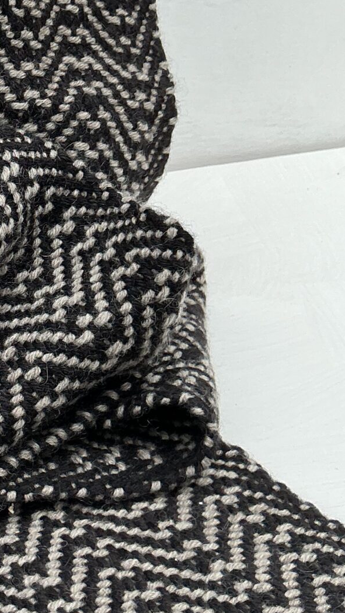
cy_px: 149
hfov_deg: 14.5
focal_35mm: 77
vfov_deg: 27.1
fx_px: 1252
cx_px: -188
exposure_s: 1/574
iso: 25
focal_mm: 3
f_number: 1.8
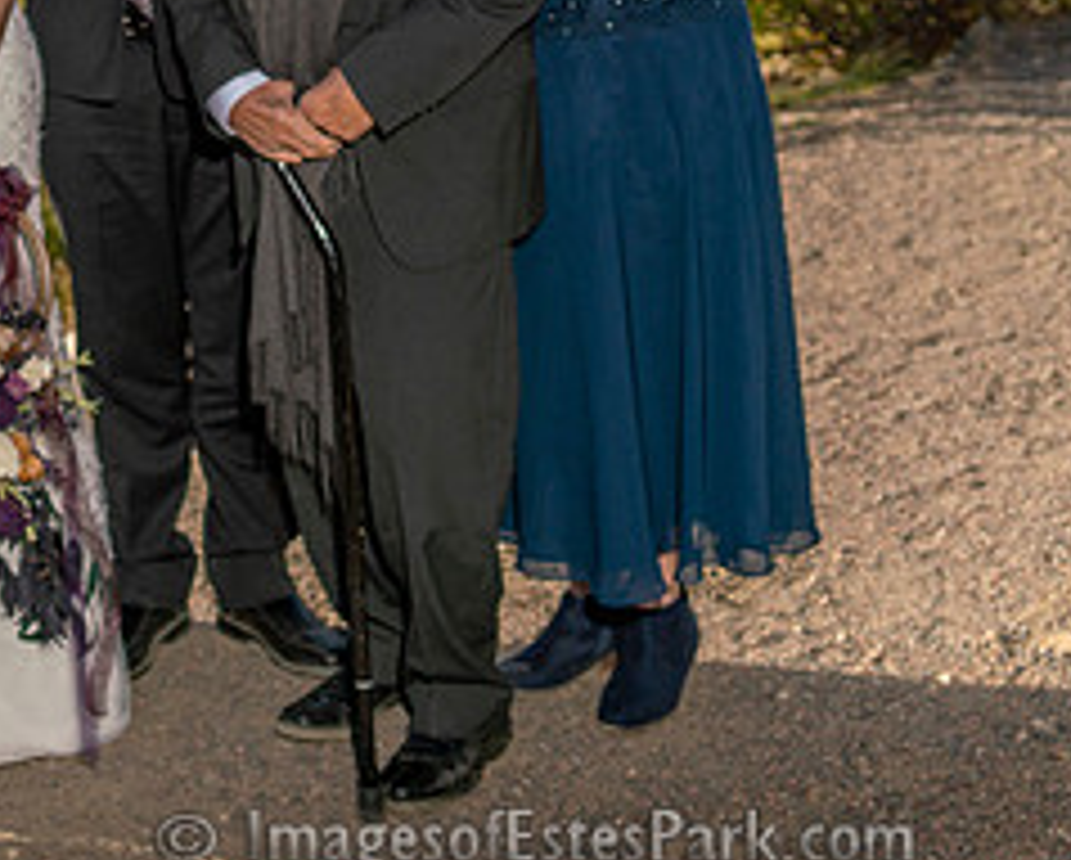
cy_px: 29
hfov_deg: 22.6
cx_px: -86
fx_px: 2539
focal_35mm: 80
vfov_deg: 18.8
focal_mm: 35
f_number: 2.8
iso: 250
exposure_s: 1/4000
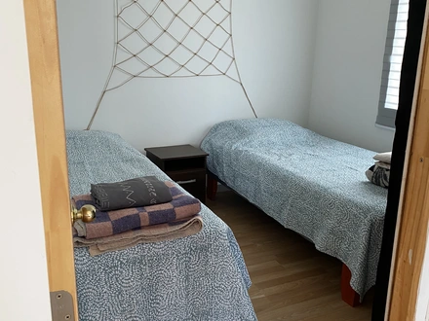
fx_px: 322
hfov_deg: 67.3
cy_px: 160
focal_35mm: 26
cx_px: 214
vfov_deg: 53.1
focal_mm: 4.25
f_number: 1.8
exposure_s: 1/60
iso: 125
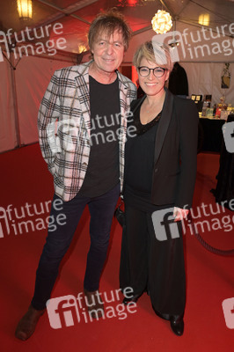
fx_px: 234
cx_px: 117
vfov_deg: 73.8
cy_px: 176
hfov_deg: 53.1
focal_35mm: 24
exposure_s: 1/50
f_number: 5.6
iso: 1000
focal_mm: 24
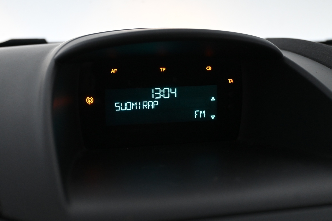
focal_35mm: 49
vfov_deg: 27.7
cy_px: 110
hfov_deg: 40.5
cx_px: 166
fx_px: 450
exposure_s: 1/50
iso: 1800
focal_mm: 32.5
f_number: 5
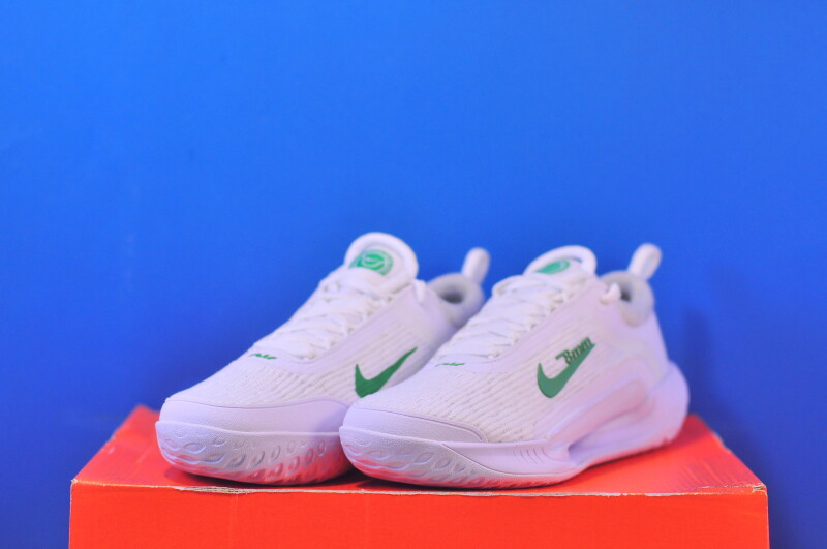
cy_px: 274
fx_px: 1720
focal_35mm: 75
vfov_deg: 18.1
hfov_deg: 27.0
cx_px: 414
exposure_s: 1/320
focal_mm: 50
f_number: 2.5
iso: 250
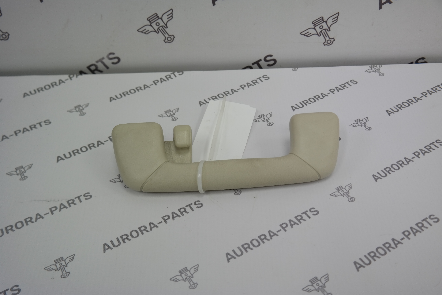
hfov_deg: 50.7
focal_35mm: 38
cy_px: 148
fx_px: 467
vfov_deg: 35.1
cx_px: 221
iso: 200
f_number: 4
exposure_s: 1/100
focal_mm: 25
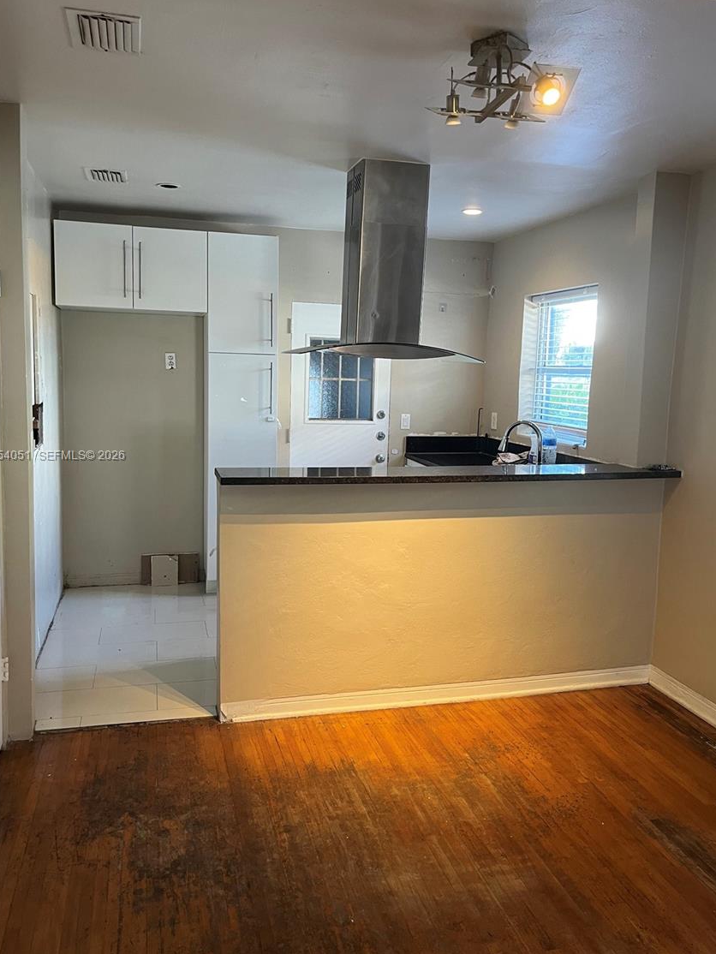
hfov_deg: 49.8
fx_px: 772
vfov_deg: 63.4
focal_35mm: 28
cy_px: 456
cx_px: 352
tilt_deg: -7.6
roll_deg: -1.2
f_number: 1.6
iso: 125
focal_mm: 5.1
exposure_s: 1/60
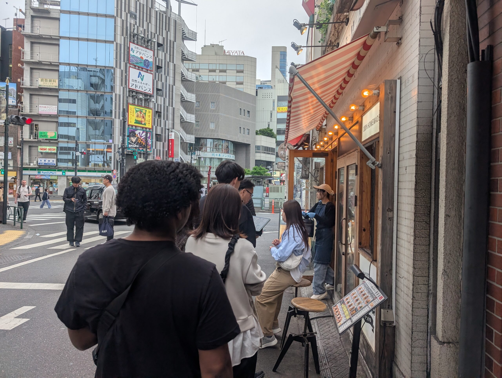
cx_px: 251
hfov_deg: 71.5
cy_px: 189
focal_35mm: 24
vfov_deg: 56.9
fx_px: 349
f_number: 1.68
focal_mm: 6.9
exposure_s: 1/172
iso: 20
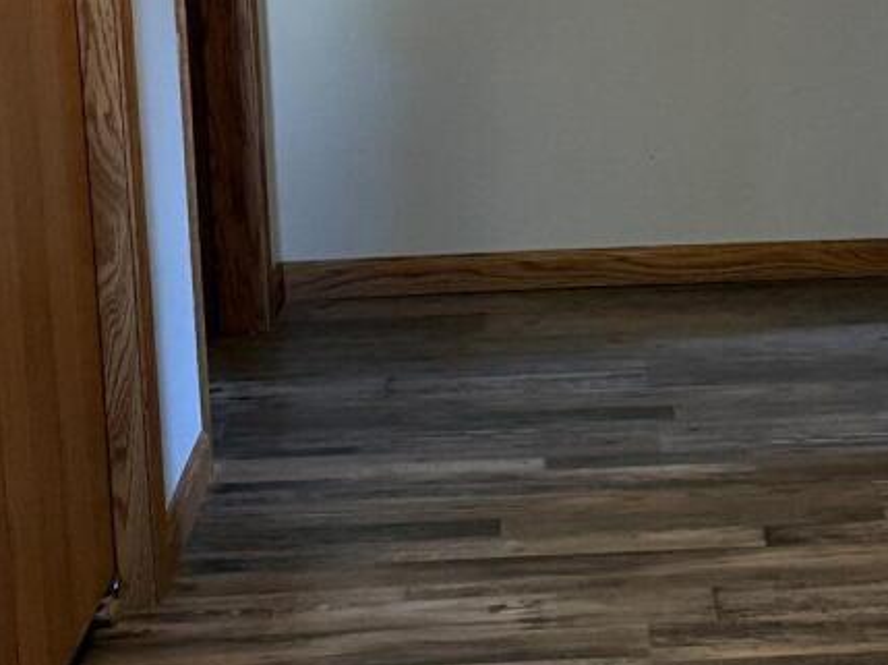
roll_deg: +1.5
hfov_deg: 17.3
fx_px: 2871
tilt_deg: -10.6
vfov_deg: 13.2
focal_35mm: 112
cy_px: 166
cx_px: 785
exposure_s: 1/60
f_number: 1.78
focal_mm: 6.76
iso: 640
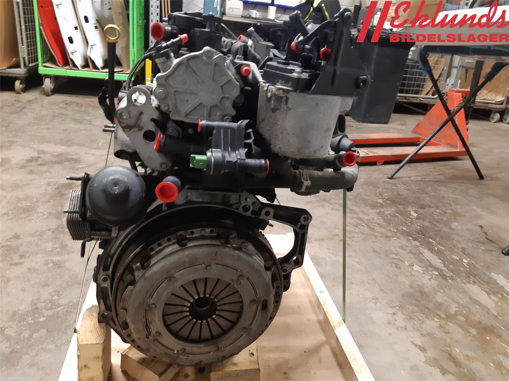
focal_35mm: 26
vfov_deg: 53.1
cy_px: 190
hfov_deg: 67.3
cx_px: 254
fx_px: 382
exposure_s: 1/25
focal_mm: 3.93
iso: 200
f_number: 1.7
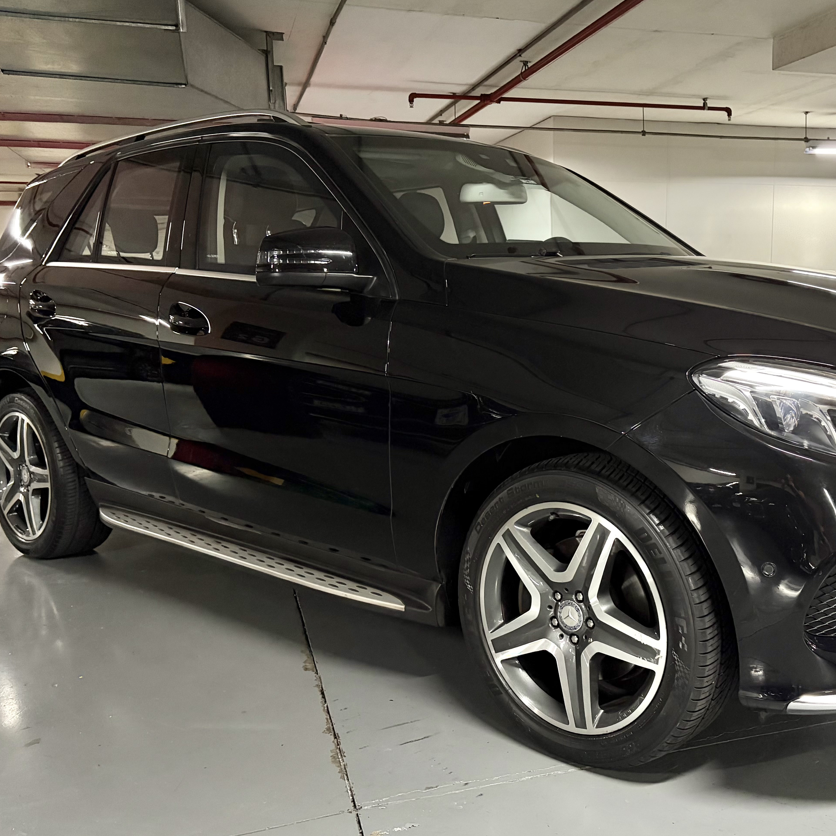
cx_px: 544
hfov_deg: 47.8
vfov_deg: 48.4
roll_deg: +1.6
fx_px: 929
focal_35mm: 34
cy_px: 435
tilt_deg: -9.5
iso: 800
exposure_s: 1/27
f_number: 1.6
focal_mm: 5.96
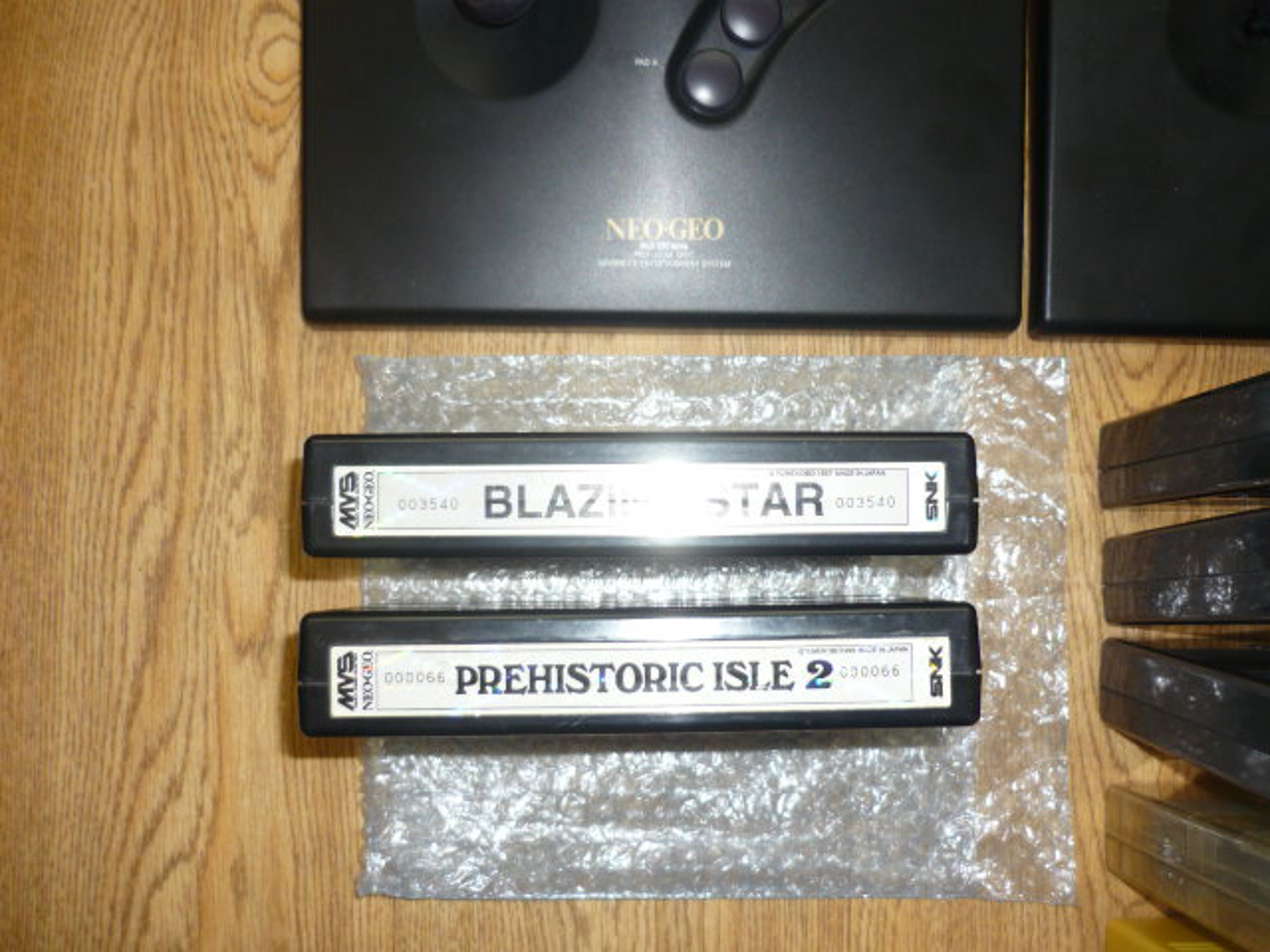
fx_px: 1211
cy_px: 476
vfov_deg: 42.9
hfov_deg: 55.4
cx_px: 635
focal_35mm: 33
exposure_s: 1/30
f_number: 2.8
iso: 100
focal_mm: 5.5
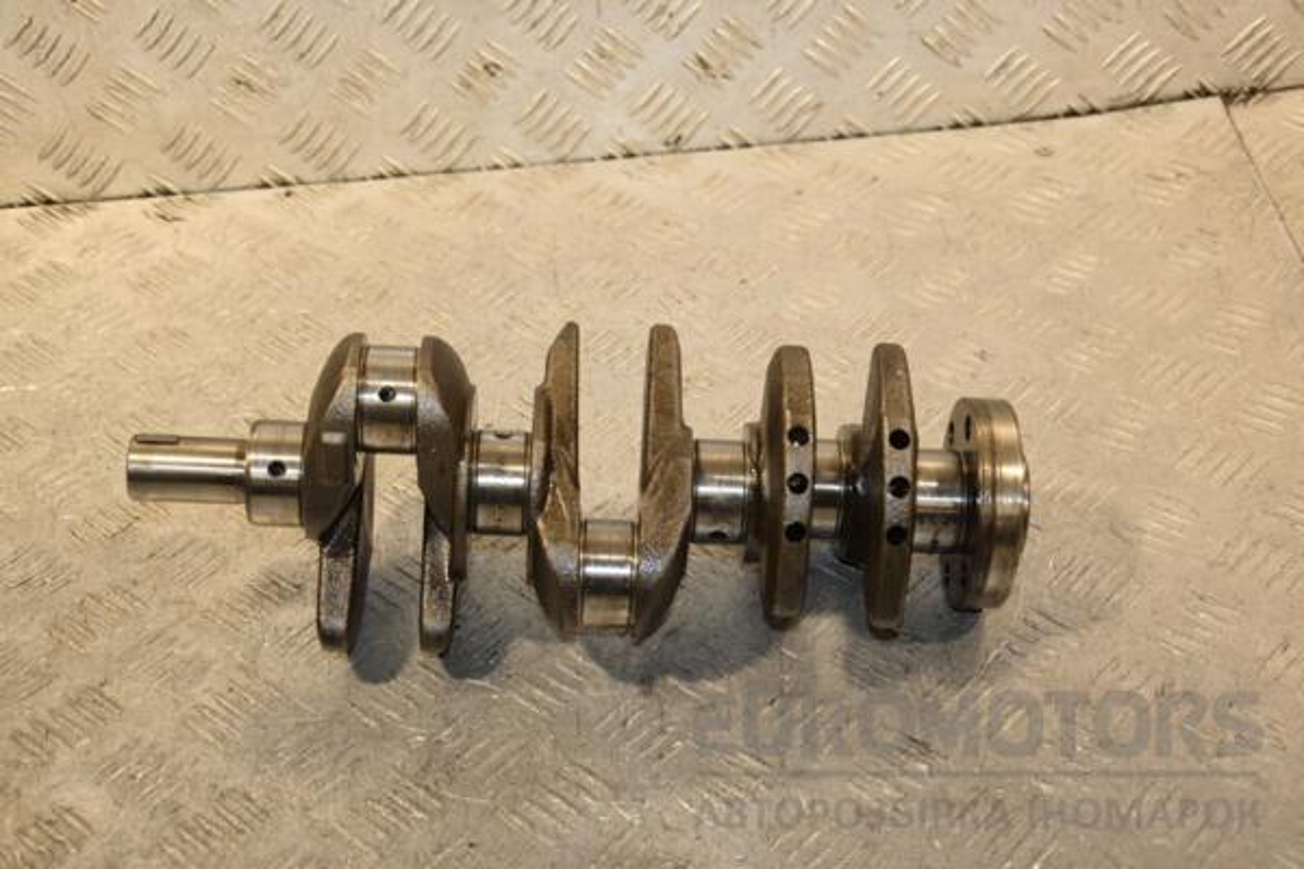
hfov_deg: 33.4
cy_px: 434
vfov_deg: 22.6
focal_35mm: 60
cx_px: 652
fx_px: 2173
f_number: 5.6
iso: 800
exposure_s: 1/200
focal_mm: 40
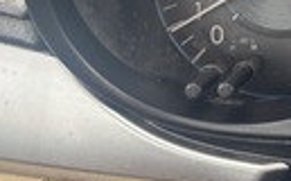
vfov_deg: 12.2
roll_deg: -0.8
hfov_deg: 18.6
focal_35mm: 98
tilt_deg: -19.9
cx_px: 446
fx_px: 776
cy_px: -144
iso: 64
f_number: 1.6
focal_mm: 5.96
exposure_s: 1/121
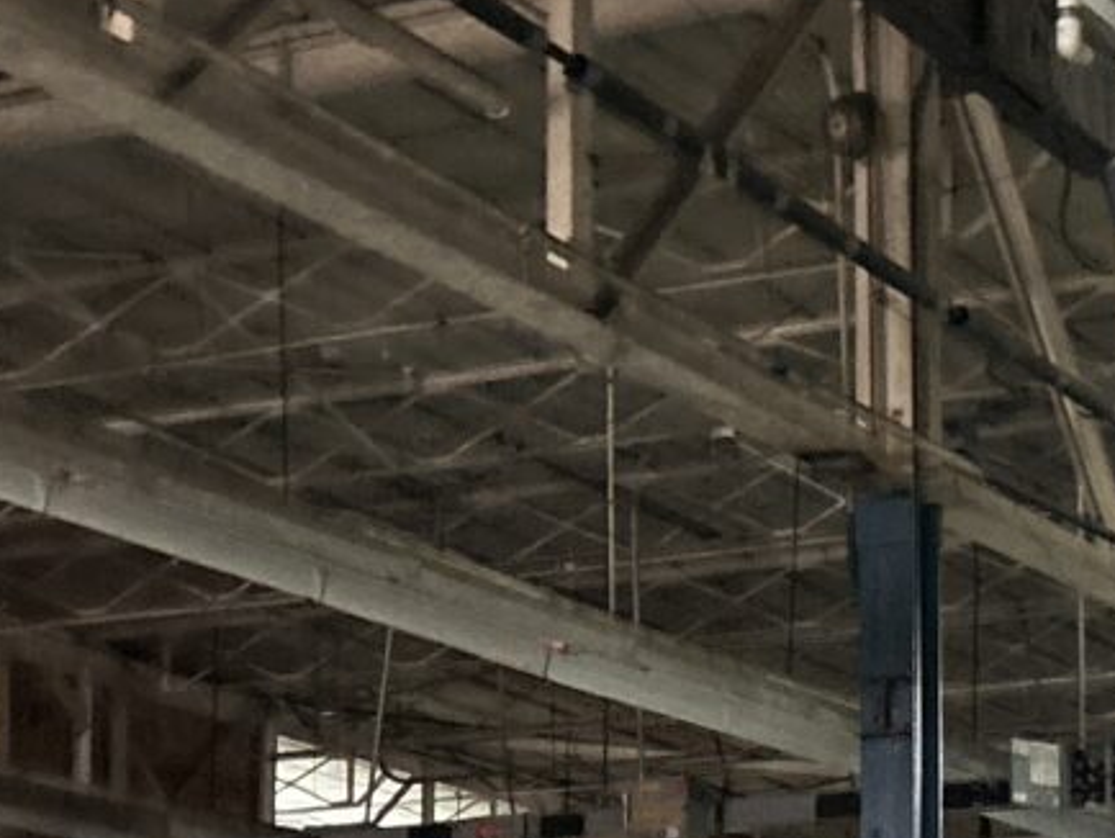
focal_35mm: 115
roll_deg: +0.2
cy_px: 918
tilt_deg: +4.9
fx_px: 3706
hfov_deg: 16.9
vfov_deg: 12.7
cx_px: 927
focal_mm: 5.7
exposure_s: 1/40
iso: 640
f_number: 1.5
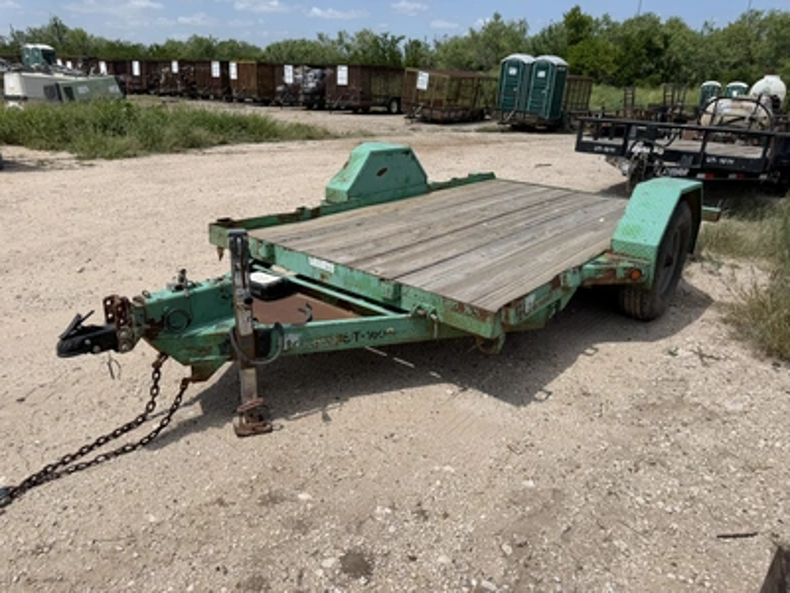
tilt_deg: -20.1
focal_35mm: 24
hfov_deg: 71.6
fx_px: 548
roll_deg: -1.3
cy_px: 296
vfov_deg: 56.8
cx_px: 395
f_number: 1.78
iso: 80
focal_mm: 6.76
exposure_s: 1/6173
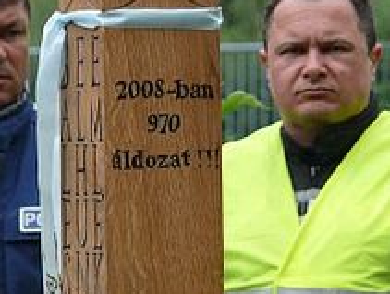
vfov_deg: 2.7
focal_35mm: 547
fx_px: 6173
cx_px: 148
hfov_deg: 3.6
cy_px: 78
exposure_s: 1/200
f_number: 4
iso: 100
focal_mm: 61.1
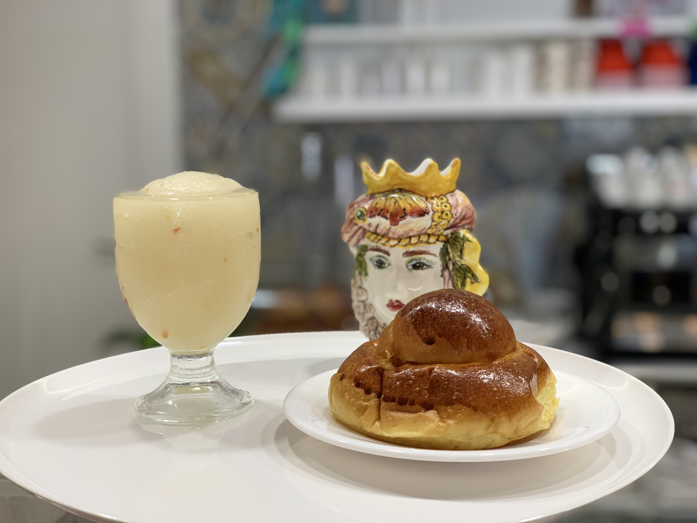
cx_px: 348
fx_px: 1047
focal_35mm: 52
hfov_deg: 36.8
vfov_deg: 28.0
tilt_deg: -7.9
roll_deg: +1.5
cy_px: 262
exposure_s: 1/50
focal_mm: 6
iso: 64
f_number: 2.4
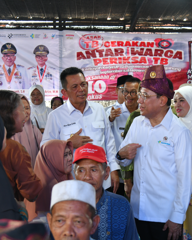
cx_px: 100
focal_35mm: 62
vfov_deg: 30.5
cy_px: 120
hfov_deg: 24.6
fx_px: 440
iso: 1250
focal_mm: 44
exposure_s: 1/125
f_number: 4
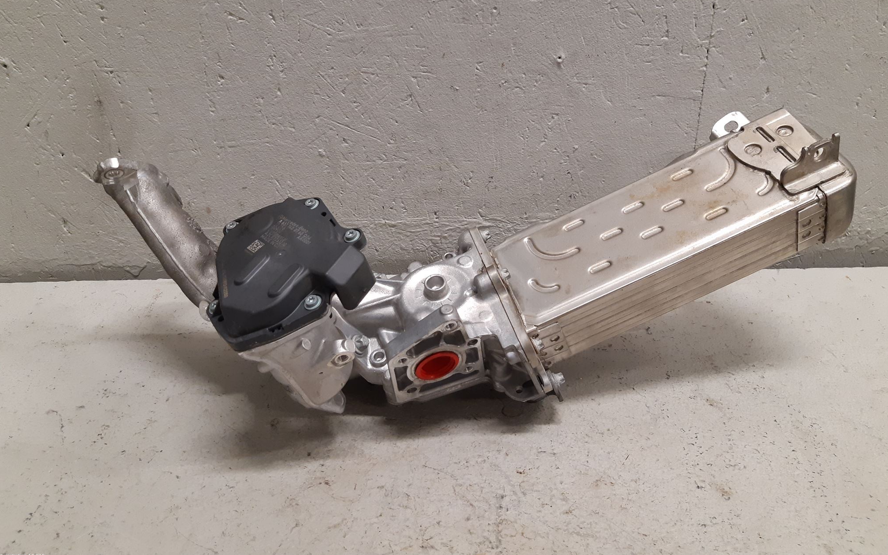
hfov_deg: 66.5
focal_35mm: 28
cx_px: 449
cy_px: 222
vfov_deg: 44.3
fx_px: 678
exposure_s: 1/50
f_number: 1.7
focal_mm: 3.93
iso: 160
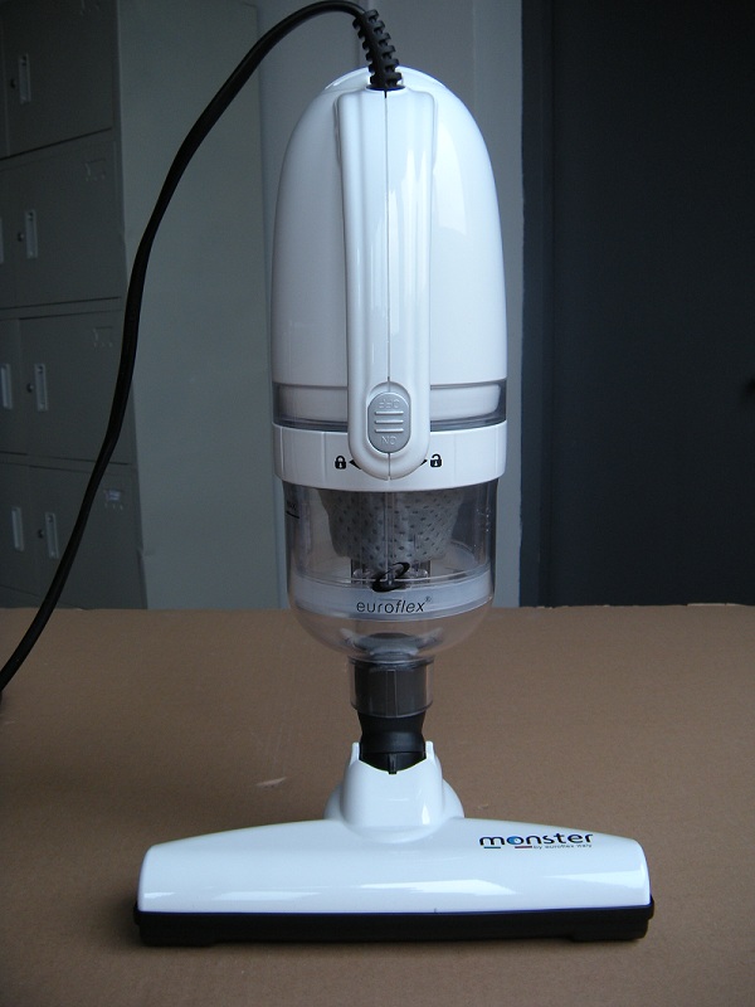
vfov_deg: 52.6
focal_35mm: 35
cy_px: 504
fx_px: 1018
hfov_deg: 40.7
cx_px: 378
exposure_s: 1/59.6
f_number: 3.8
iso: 68
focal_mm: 5.9
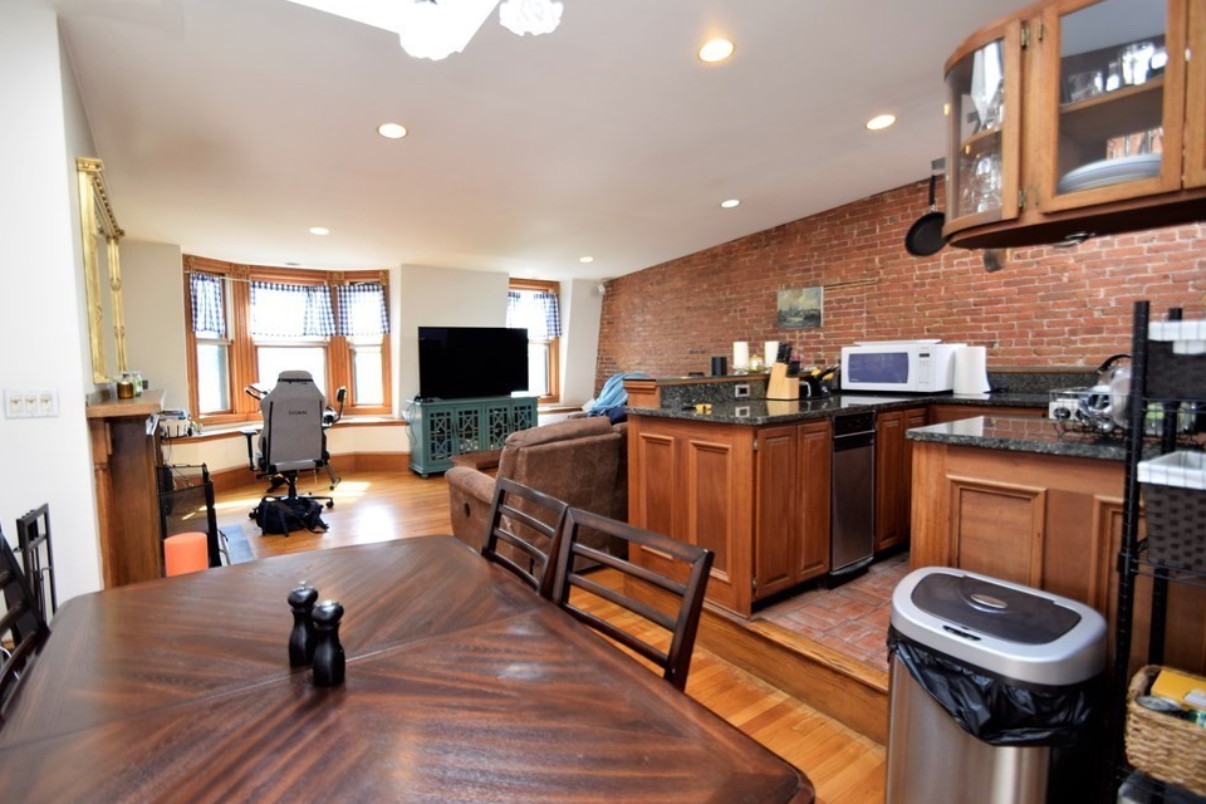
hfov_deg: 96.6
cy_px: 394
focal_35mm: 16
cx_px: 567
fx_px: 536
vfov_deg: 73.7
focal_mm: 10
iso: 400
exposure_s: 1/60
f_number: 4
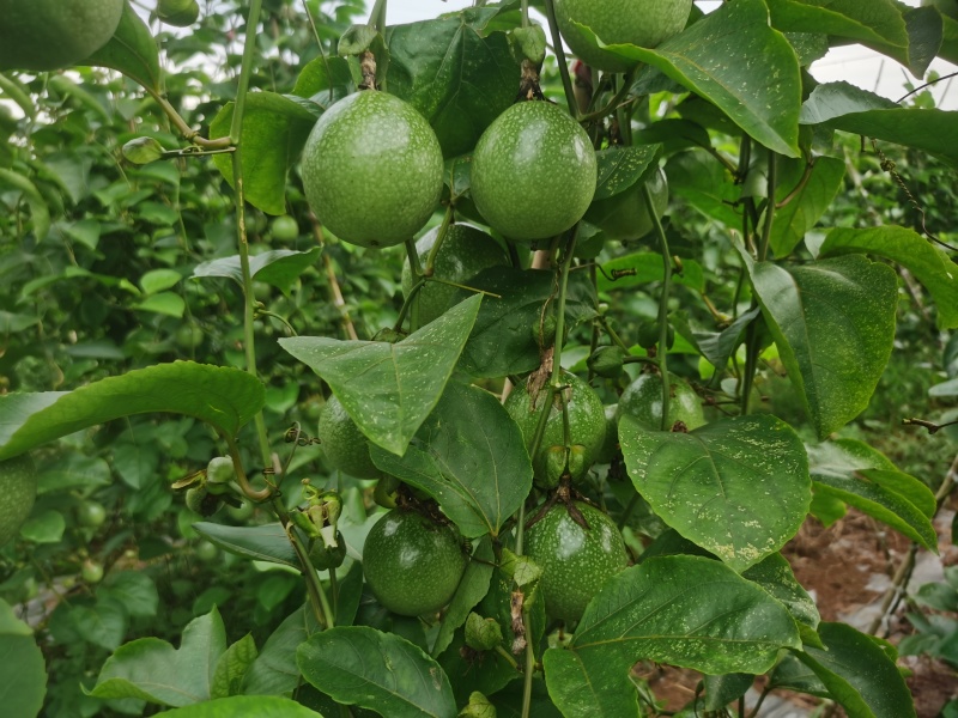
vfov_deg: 51.4
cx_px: 479
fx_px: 747
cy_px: 359
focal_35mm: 27
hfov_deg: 65.3
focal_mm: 5.58
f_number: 1.8
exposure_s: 1/438
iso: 50
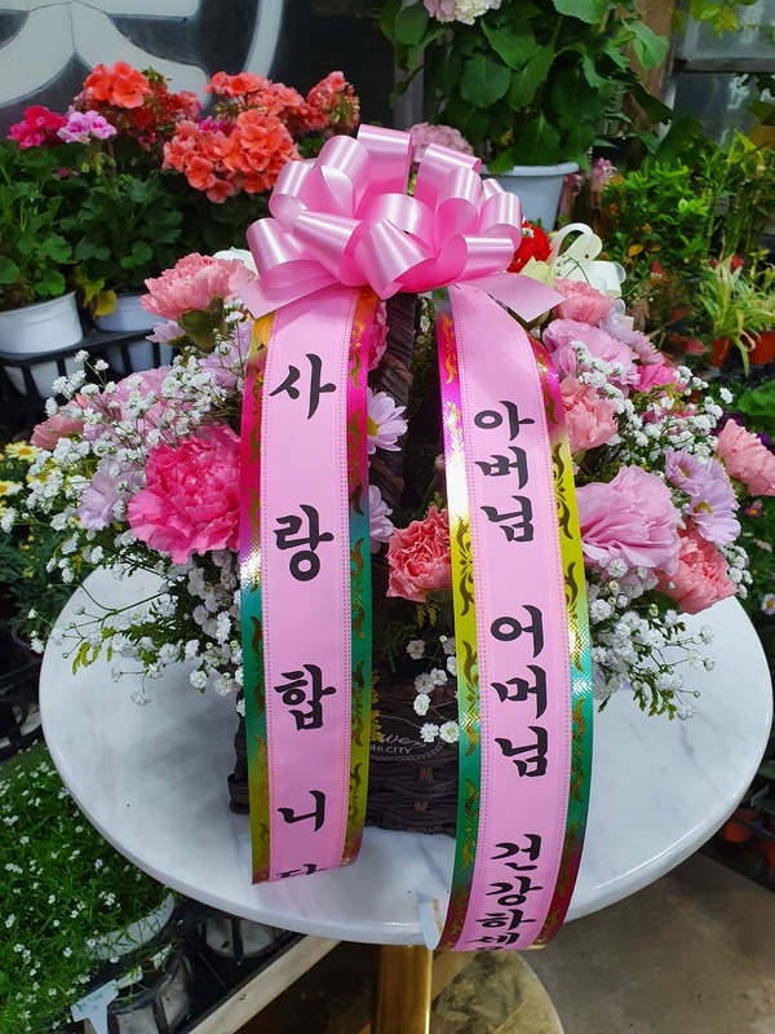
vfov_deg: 67.3
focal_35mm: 26
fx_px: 776
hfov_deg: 53.1
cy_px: 517
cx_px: 388
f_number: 2.4
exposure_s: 1/60
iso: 200
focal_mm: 4.32
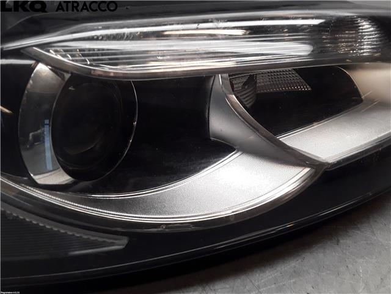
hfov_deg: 63.4
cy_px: 147
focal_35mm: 28
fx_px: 316
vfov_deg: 49.7
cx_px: 196
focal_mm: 2.91
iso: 40
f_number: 1.9
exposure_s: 1/100
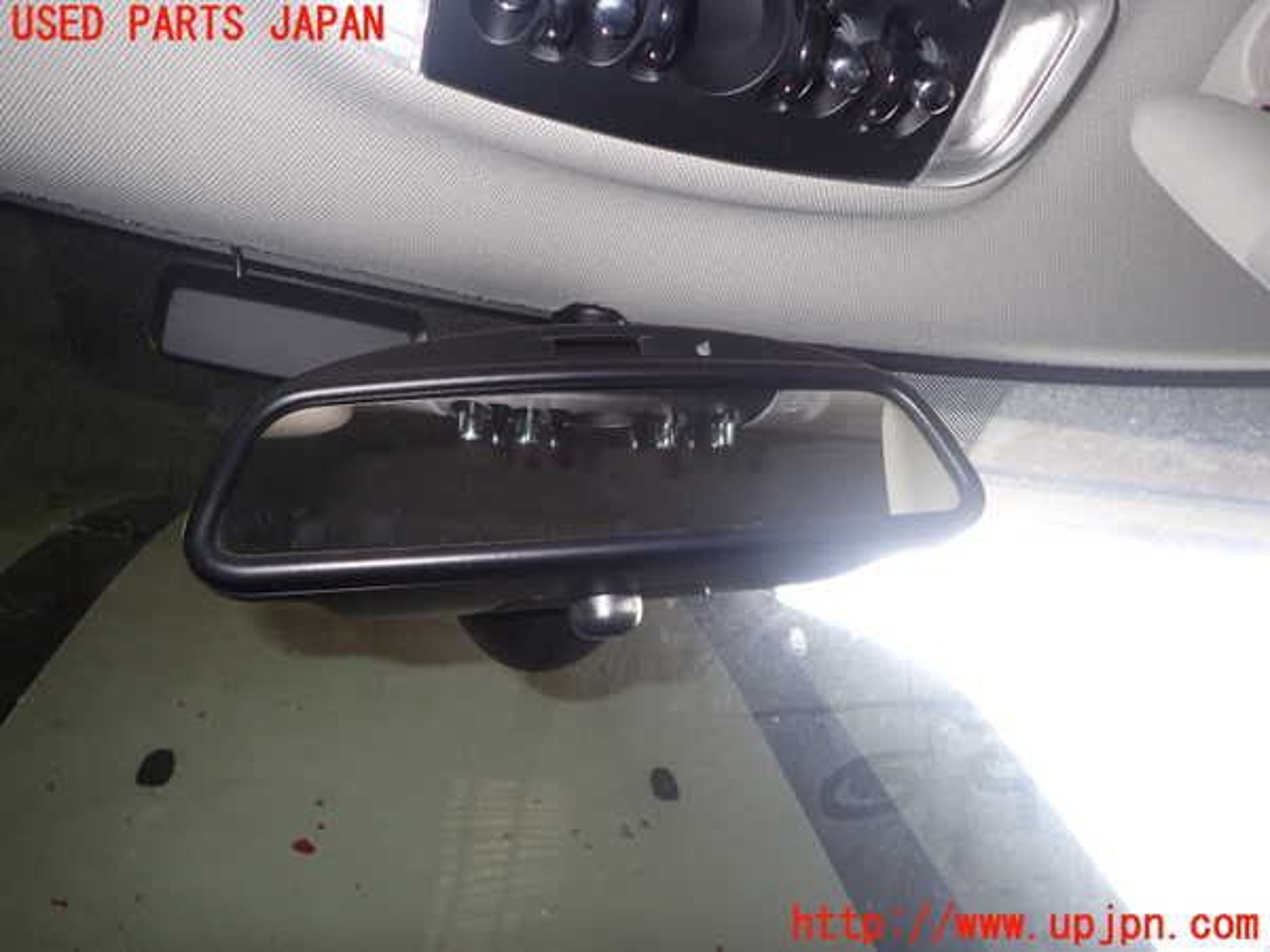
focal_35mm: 25
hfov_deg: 69.4
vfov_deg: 54.9
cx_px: 635
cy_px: 476
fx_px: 917
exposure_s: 1/30
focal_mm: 4.5
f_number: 5.6
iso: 200
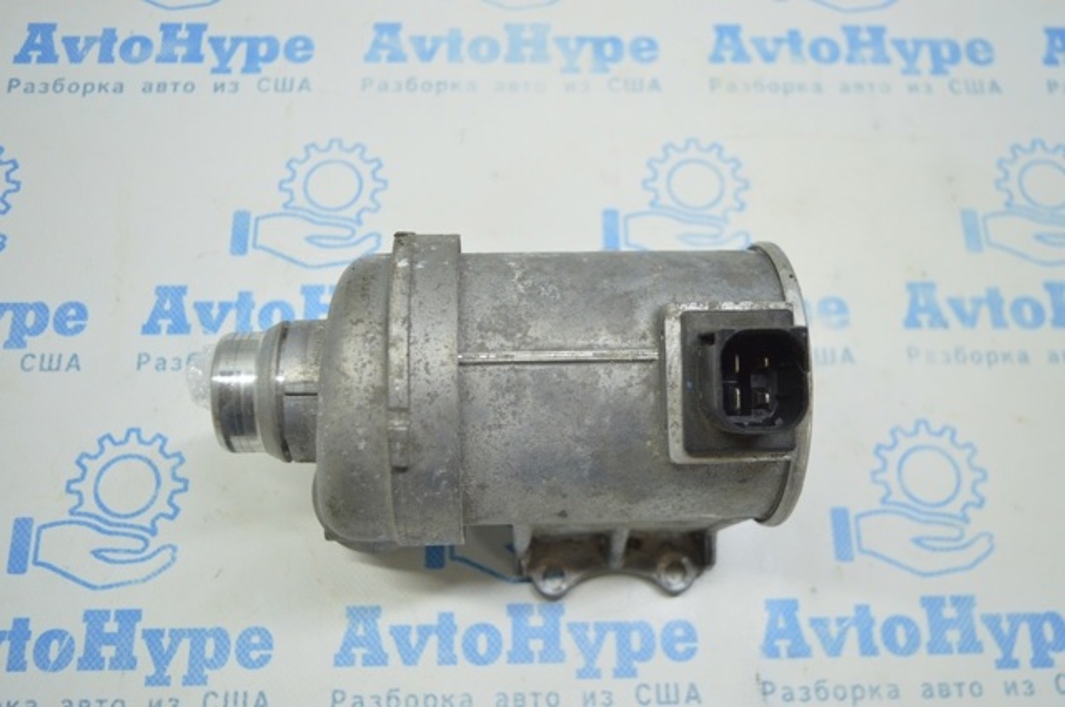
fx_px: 1064
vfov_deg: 36.8
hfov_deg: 53.2
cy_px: 354
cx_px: 532
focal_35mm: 36
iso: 400
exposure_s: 1/40
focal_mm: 24
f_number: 4
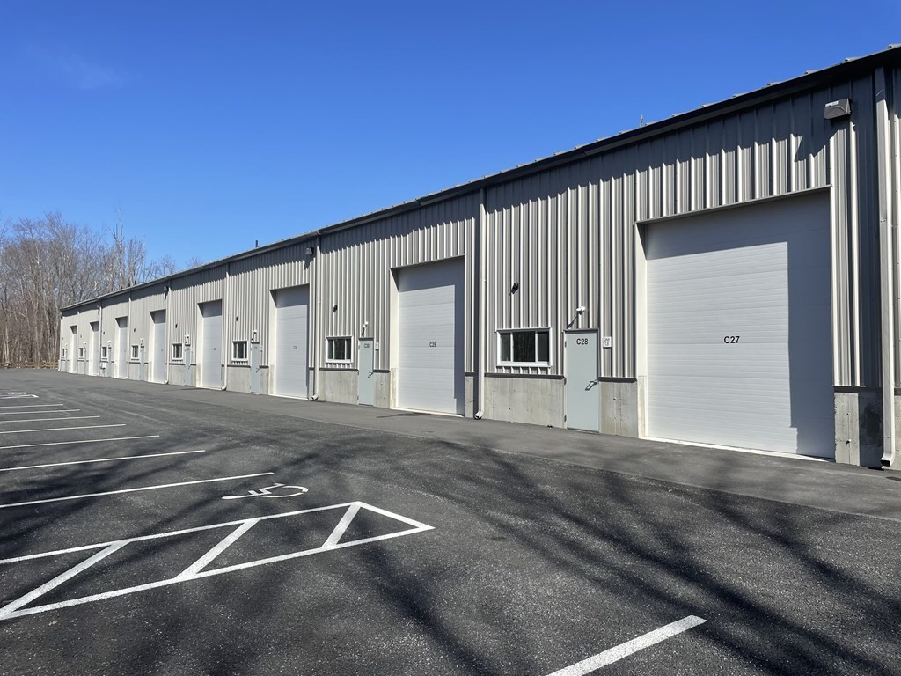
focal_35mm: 26
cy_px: 338
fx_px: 677
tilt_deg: +3.3
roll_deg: -1.0
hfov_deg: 67.3
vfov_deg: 53.1
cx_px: 450
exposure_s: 1/4000
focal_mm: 4.2
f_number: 1.6
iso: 32
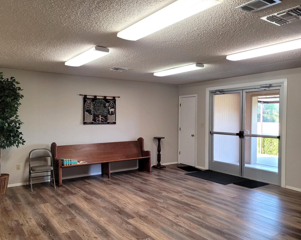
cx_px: 138
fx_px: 249
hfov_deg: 62.1
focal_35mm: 28
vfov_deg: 51.5
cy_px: 123
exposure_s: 1/120
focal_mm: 5.4
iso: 250
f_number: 1.8
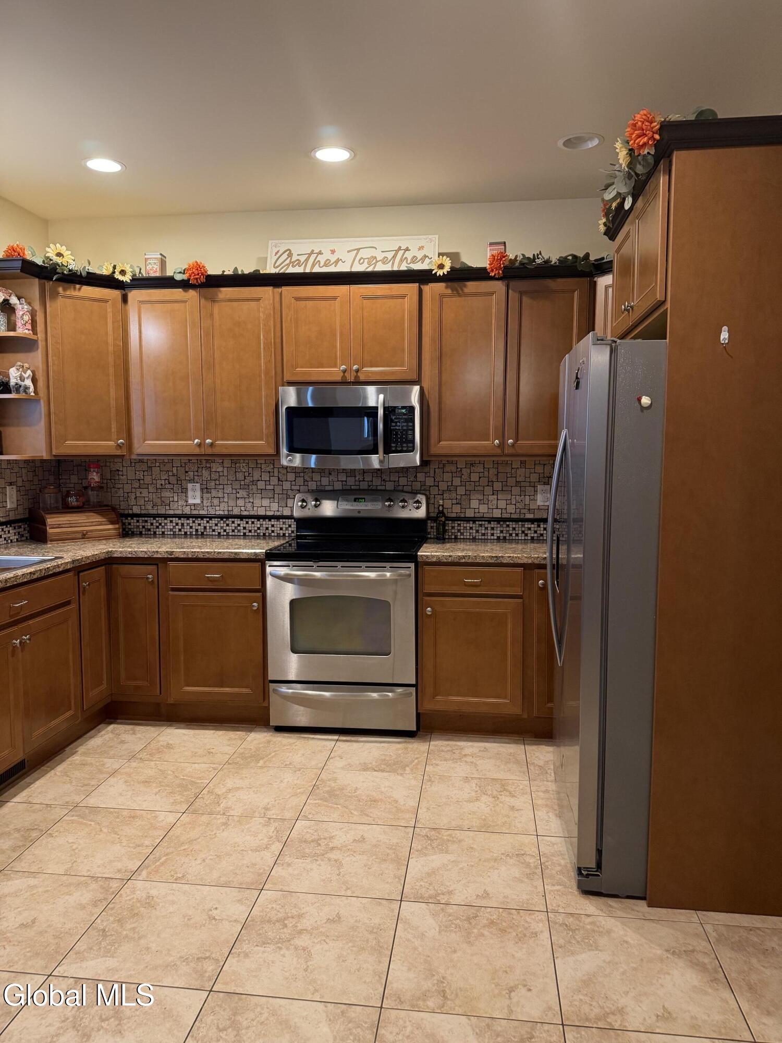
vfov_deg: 71.6
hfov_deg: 56.8
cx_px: 391
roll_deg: +0.7
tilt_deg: -4.6
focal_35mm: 24
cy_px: 522
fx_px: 723
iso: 320
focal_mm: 6.76
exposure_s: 1/60
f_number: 1.78
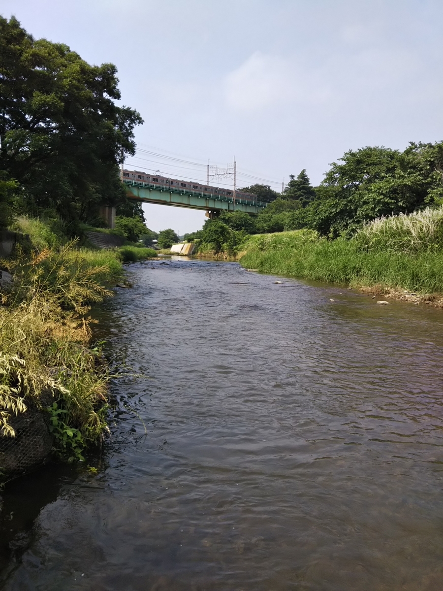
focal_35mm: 30
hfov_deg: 46.8
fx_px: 512
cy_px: 296
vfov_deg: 60.0
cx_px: 222
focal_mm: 4
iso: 20
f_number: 2.2
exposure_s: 1/848
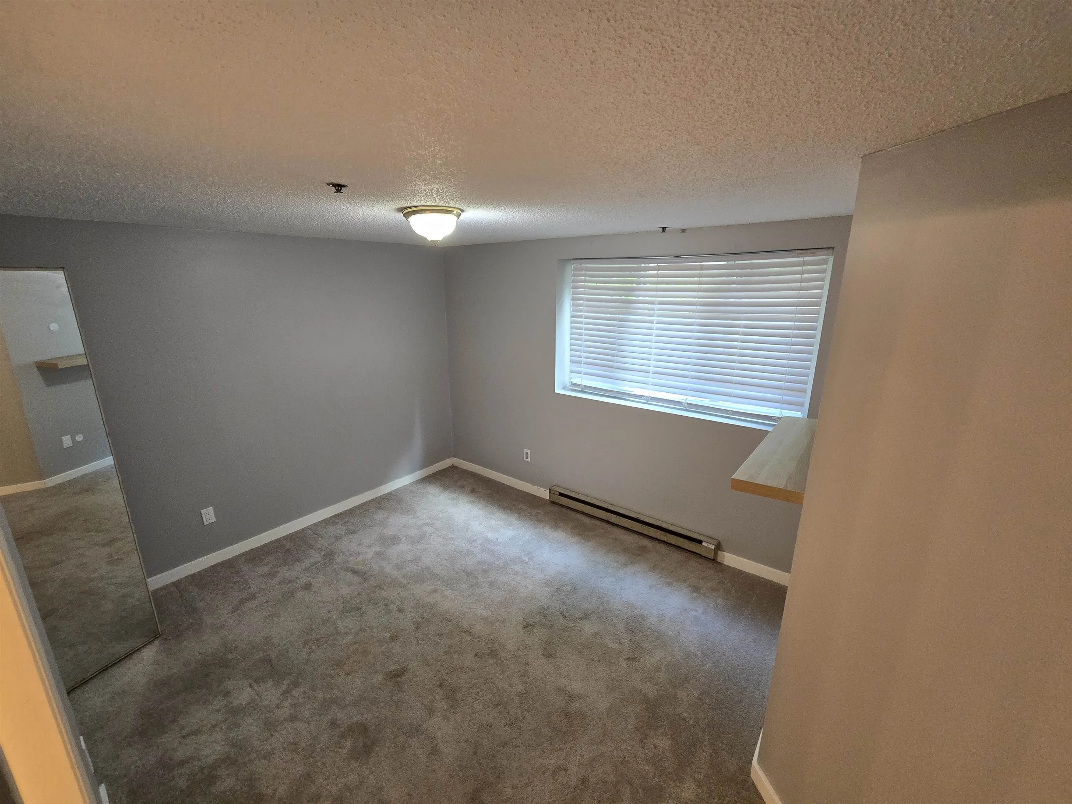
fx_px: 403
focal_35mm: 13
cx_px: 536
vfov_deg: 89.9
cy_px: 402
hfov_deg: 106.2
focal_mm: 2.2
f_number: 2.2
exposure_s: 1/60
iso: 400
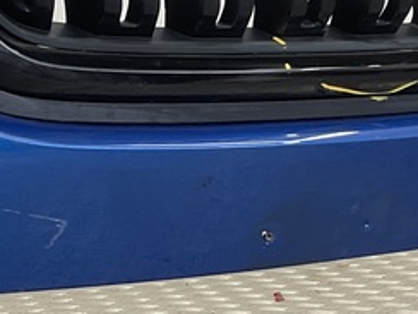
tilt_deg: -7.6
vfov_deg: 12.3
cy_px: 192
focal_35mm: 120
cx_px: 89
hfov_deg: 16.3
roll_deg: +1.5
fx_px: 1449
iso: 40
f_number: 1.8
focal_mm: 3
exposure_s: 1/120
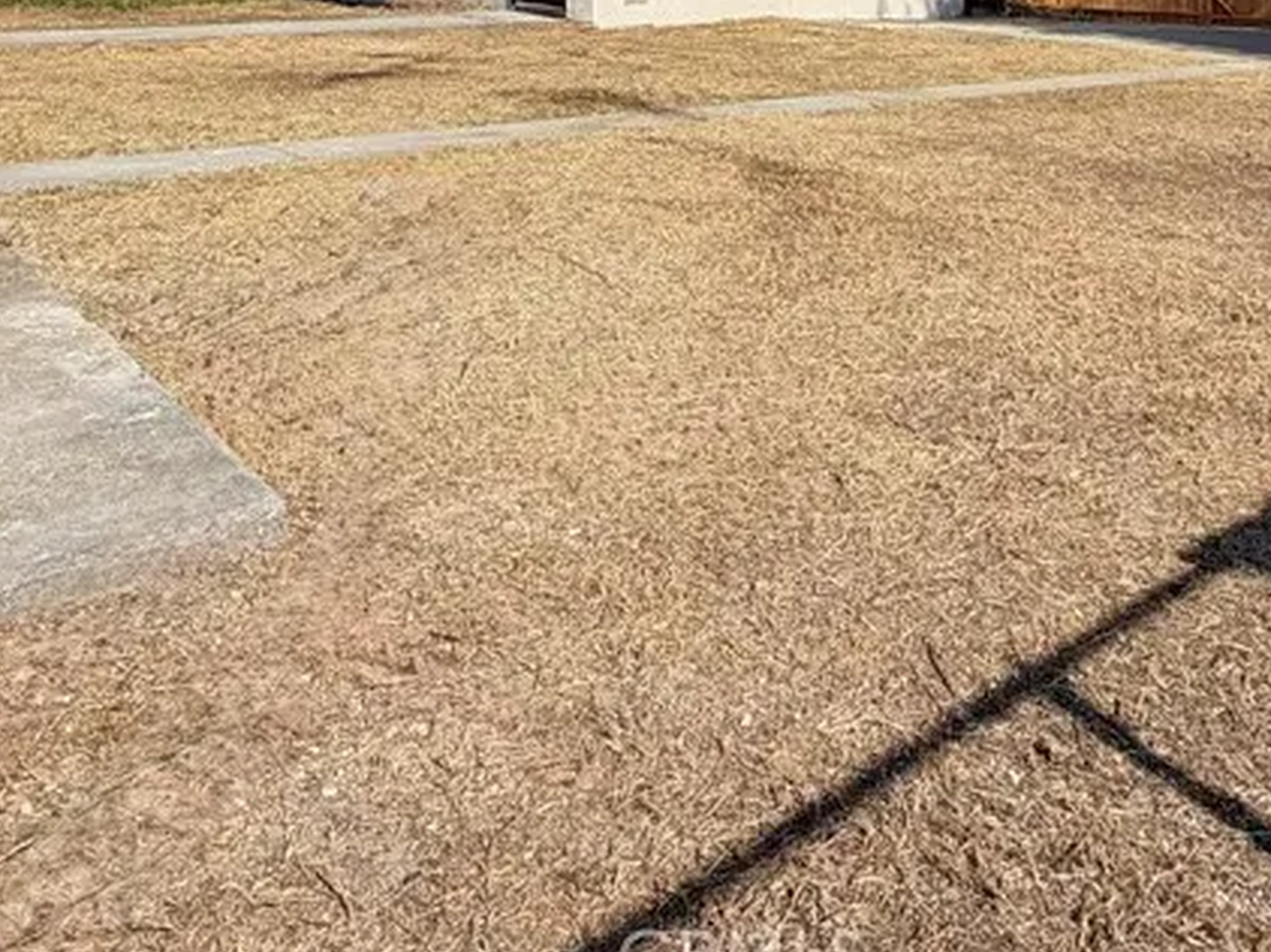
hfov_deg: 53.9
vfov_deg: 34.5
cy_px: -157
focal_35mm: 34
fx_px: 1248
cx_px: 684
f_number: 2.2
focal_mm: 2.22
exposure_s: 1/942
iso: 20
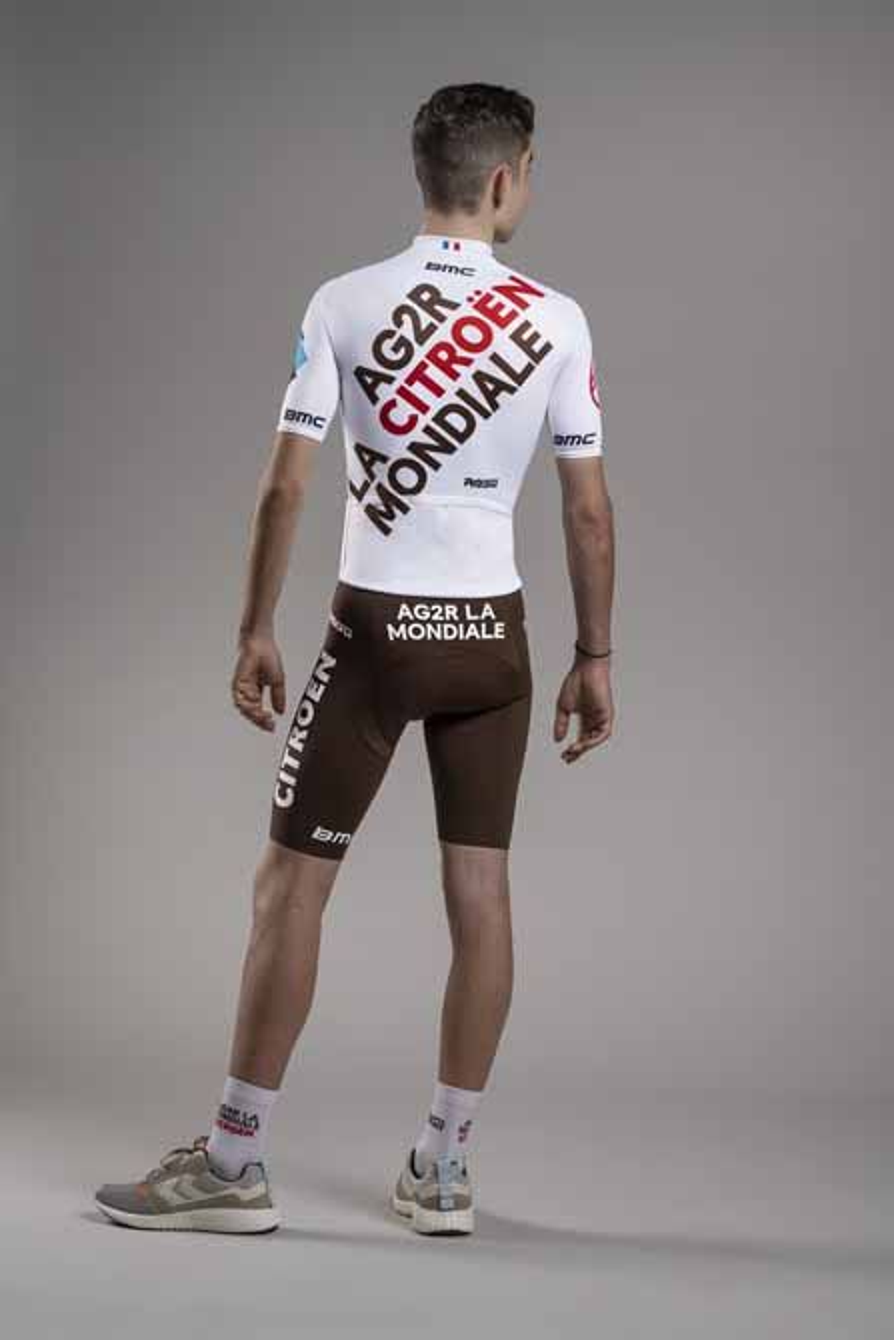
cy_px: 670
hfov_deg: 13.7
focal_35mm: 100
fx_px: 3723
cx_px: 447
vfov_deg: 20.4
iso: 400
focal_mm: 100
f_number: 8
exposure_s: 1/500
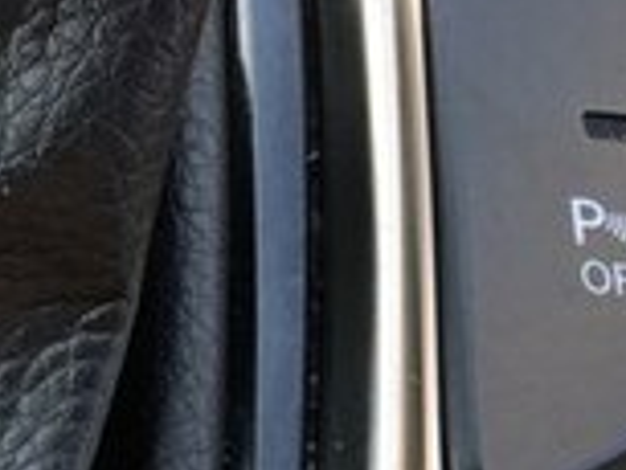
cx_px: -421
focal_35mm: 125
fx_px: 2262
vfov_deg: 11.6
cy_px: 574
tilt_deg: -68.3
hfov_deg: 14.3
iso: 25
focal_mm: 4.15
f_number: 2.2
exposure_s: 1/50
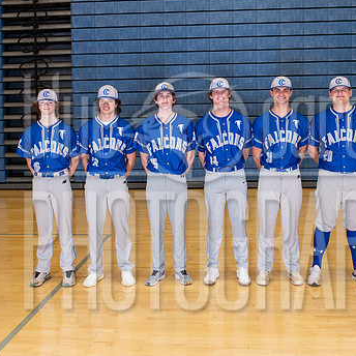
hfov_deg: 38.3
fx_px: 512
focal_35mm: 44
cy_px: 139
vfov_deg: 38.2
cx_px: 188
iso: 800
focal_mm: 24
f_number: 3.5
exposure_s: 1/250
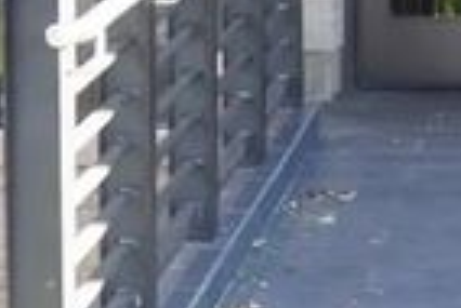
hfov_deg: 6.8
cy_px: -387
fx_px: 3871
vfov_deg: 4.5
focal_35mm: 302
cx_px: 513
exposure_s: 1/40
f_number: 7.1
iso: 500
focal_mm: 28
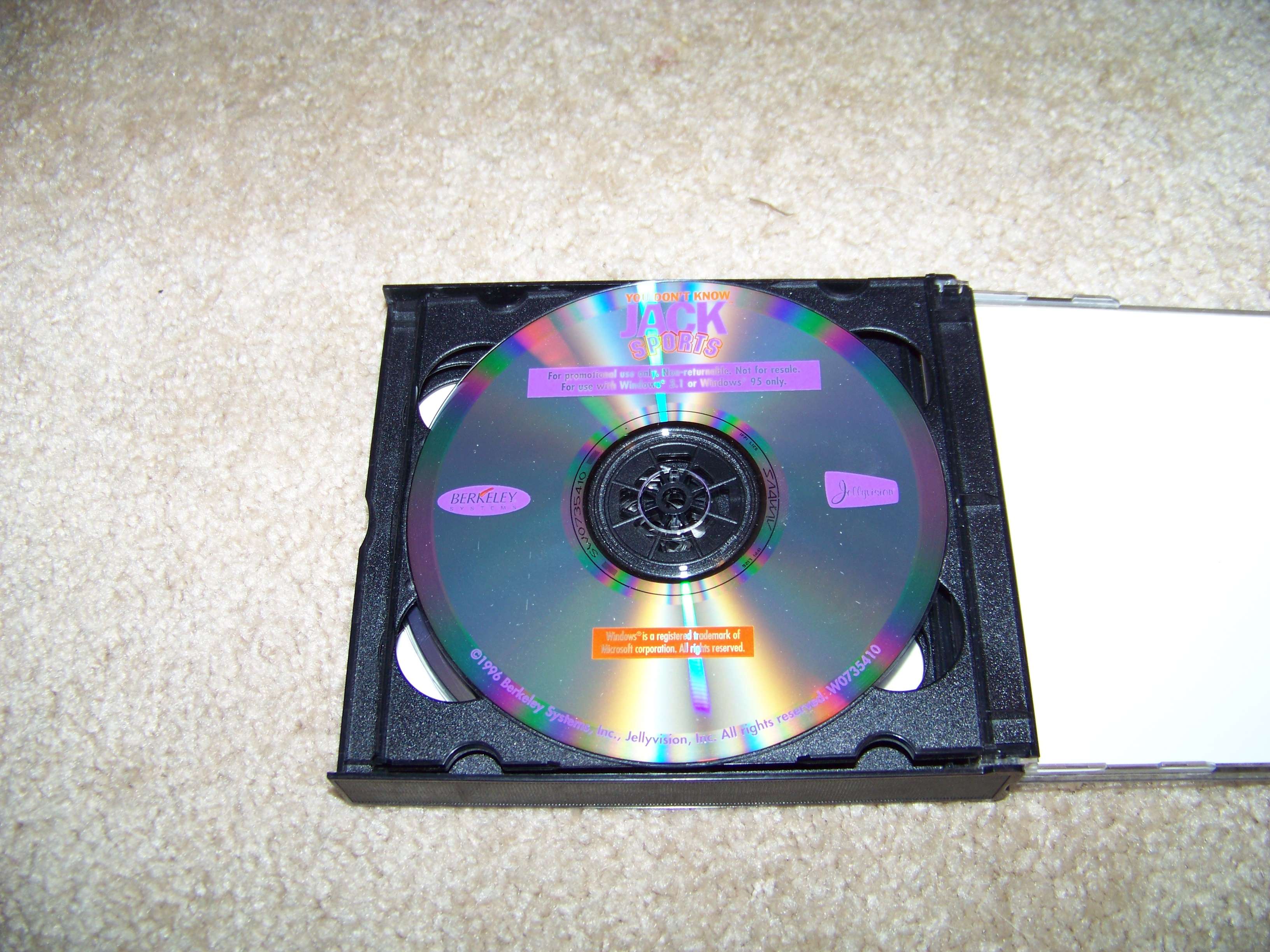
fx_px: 1321
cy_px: 476
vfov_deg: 39.7
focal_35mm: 36
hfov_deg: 51.4
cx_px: 635
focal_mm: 5.85
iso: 71
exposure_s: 1/30
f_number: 2.8
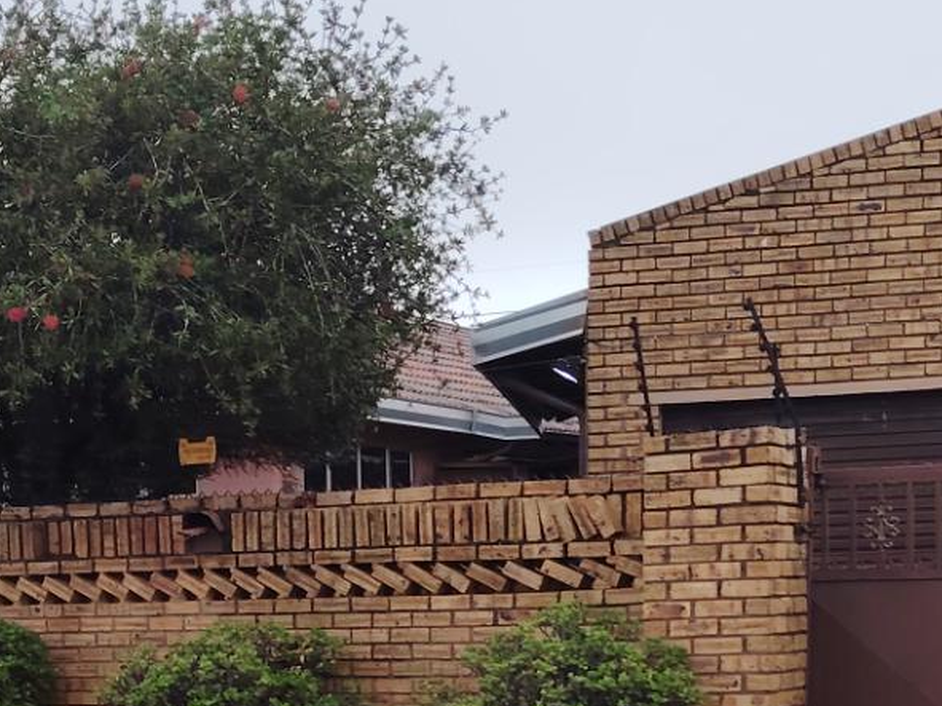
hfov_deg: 24.6
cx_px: 193
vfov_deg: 18.4
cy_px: 704
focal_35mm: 78
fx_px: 2122
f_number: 1.75
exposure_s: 1/100
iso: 197
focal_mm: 5.25
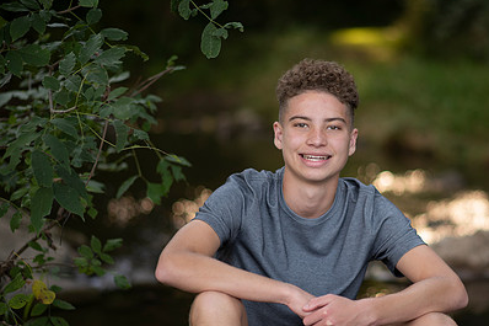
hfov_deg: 16.5
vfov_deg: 11.0
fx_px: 1684
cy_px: 180
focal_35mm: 124
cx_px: 310
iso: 125
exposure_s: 1/250
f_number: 1.8
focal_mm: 85
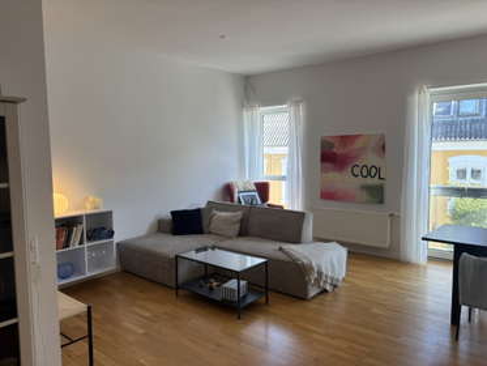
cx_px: 244
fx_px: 366
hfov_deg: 67.3
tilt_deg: -4.5
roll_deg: -0.1
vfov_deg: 53.1
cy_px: 183
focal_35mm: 26
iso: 40
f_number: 1.6
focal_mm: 5.96
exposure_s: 1/100
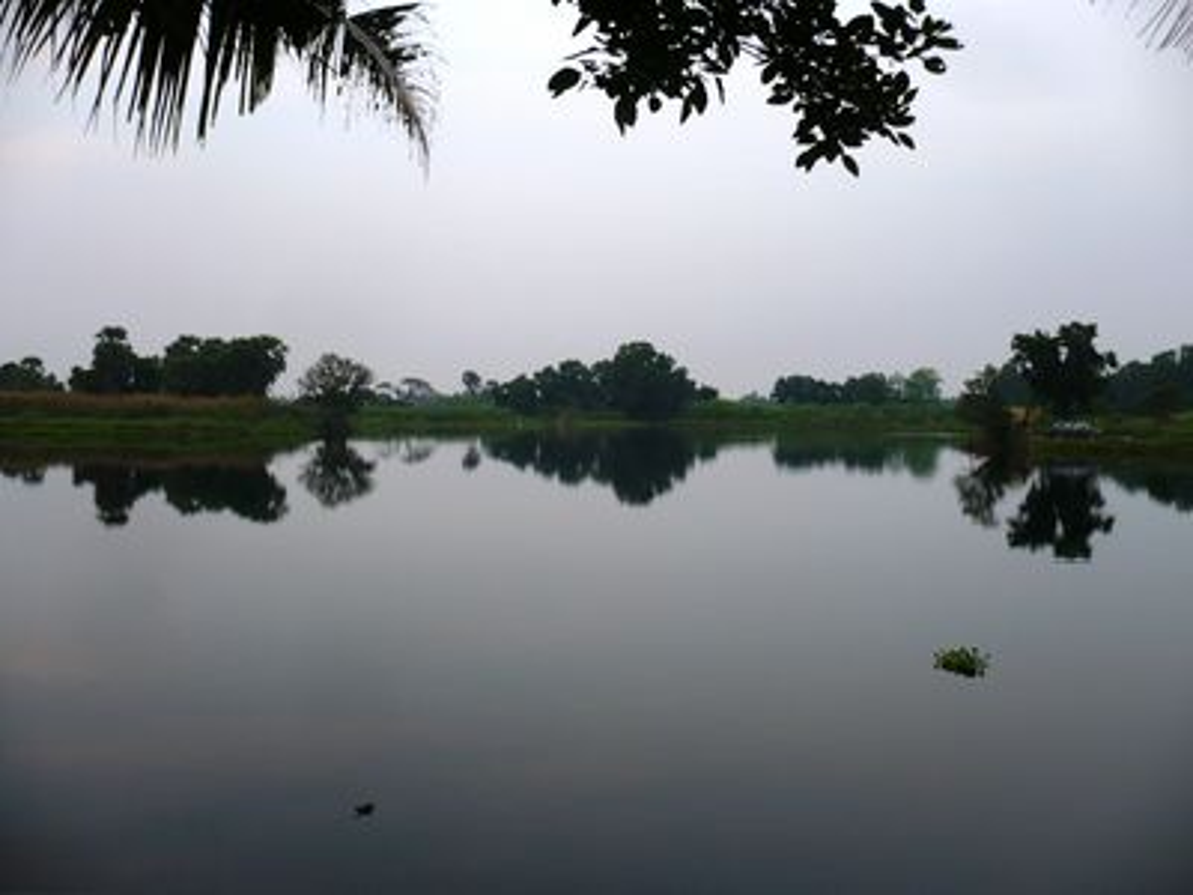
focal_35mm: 35
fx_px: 1206
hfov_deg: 52.6
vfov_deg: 40.7
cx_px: 596
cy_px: 448
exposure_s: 1/250
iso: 100
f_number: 2.8
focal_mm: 5.8
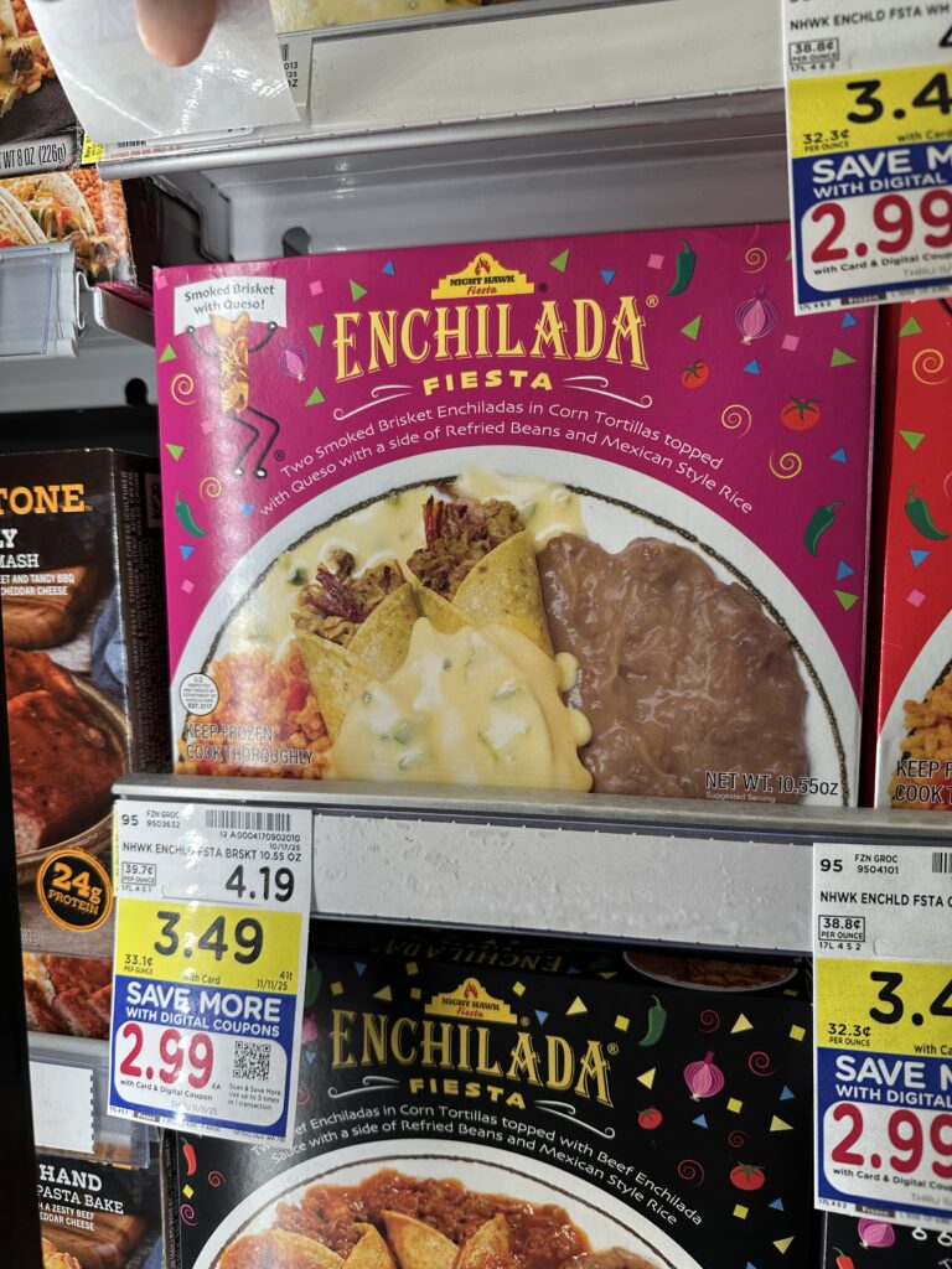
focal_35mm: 24
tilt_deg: -4.7
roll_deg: +0.1
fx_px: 880
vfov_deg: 71.6
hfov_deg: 56.8
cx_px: 476
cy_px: 634
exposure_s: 1/207
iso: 64
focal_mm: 6.86
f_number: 1.78
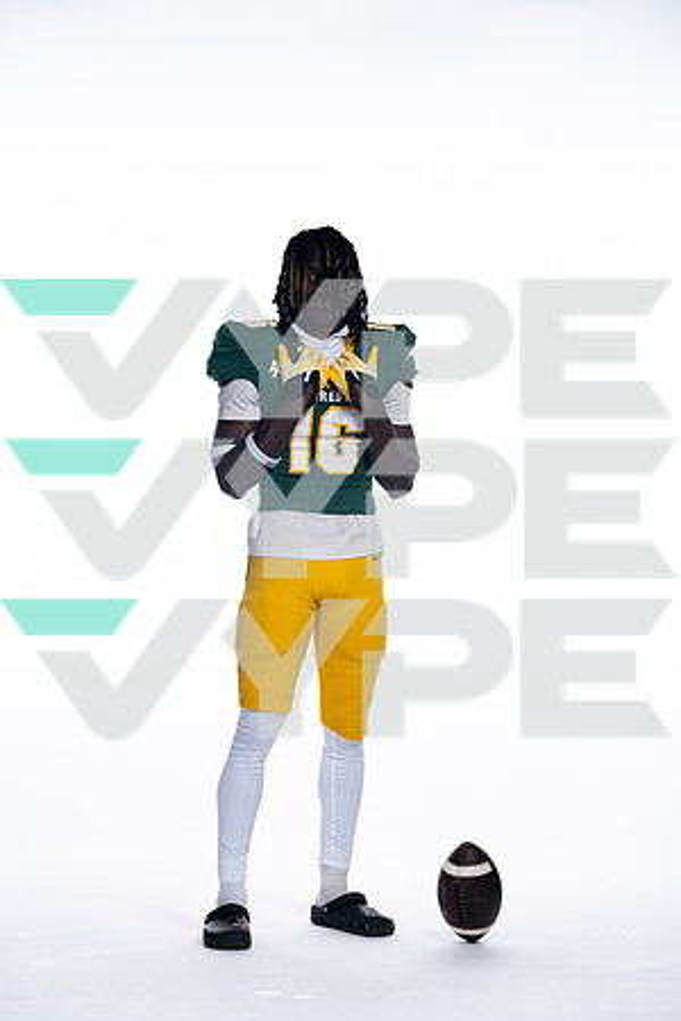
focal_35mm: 109
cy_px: 510
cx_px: 340
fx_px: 3093
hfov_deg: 12.6
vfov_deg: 18.8
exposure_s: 1/250
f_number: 6.3
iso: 400
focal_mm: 109
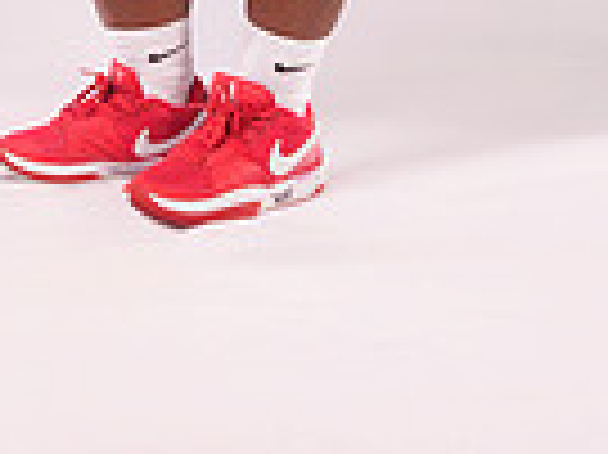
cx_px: 221
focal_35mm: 112
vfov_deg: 11.5
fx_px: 1965
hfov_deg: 17.6
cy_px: -535
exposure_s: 1/100
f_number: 6.3
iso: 200
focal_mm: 35
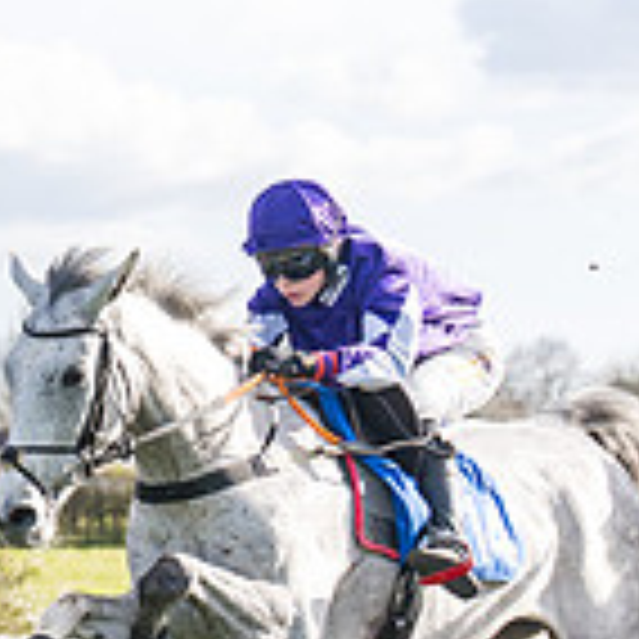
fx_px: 7435
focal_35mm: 356
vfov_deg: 4.9
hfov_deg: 4.8
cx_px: -935
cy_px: 586
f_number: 4
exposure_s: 1/1600
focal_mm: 70
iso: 400
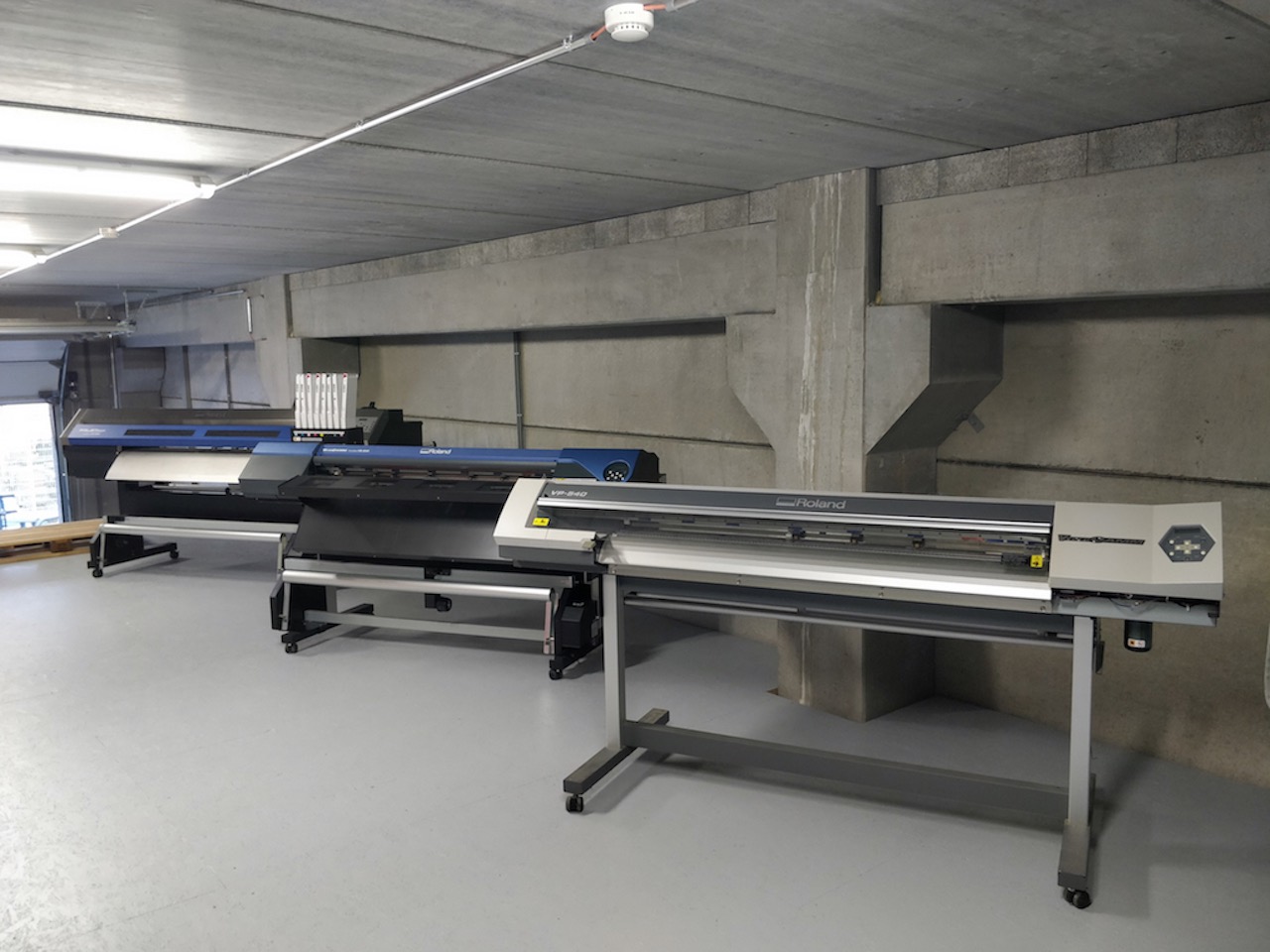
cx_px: 635
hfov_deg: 71.6
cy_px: 476
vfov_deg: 56.8
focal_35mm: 24
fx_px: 881
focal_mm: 4.1
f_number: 1.7
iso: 500
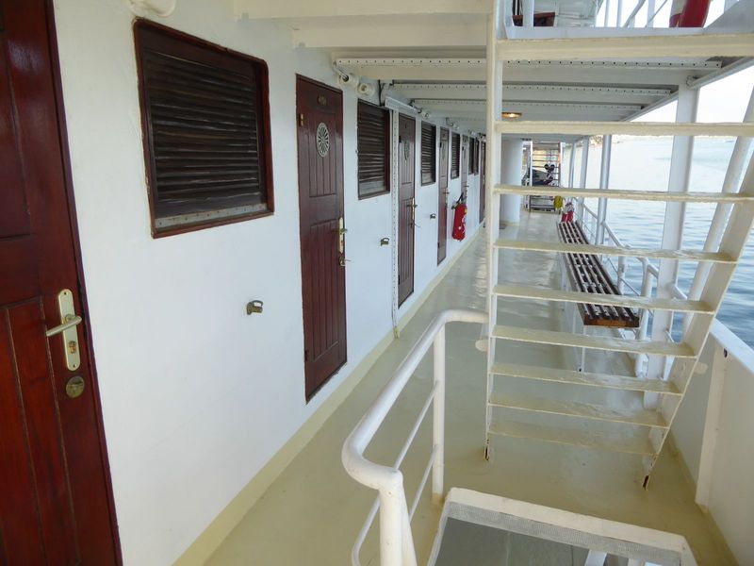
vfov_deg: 54.9
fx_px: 545
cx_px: 377
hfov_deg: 69.4
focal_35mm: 25
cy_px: 283
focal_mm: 4.3
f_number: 3.3
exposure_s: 1/200
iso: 80
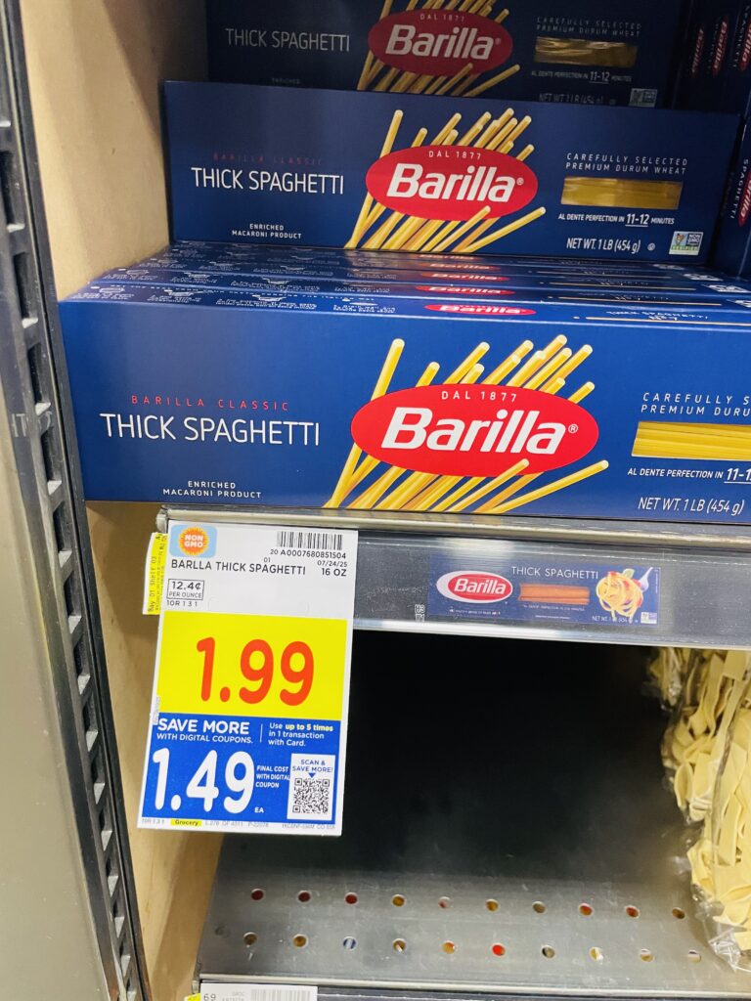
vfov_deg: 67.3
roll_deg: -2.3
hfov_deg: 53.1
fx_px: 752
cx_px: 376
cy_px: 500
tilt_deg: -25.0
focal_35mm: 26
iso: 320
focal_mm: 4.2
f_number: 1.6
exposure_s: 1/60
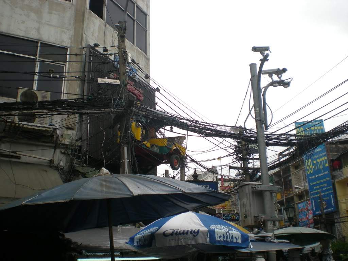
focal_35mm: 38
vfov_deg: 37.7
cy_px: 130
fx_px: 382
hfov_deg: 49.0
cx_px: 174
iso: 50
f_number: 4.6
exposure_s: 1/293
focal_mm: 6.3
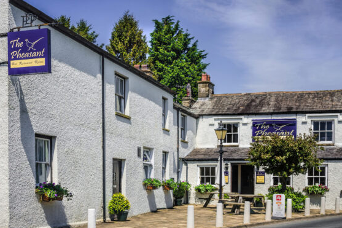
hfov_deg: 40.3
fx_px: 465
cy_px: 113
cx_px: 186
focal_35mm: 49
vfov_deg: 27.5
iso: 100
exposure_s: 1/200
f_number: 10
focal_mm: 28
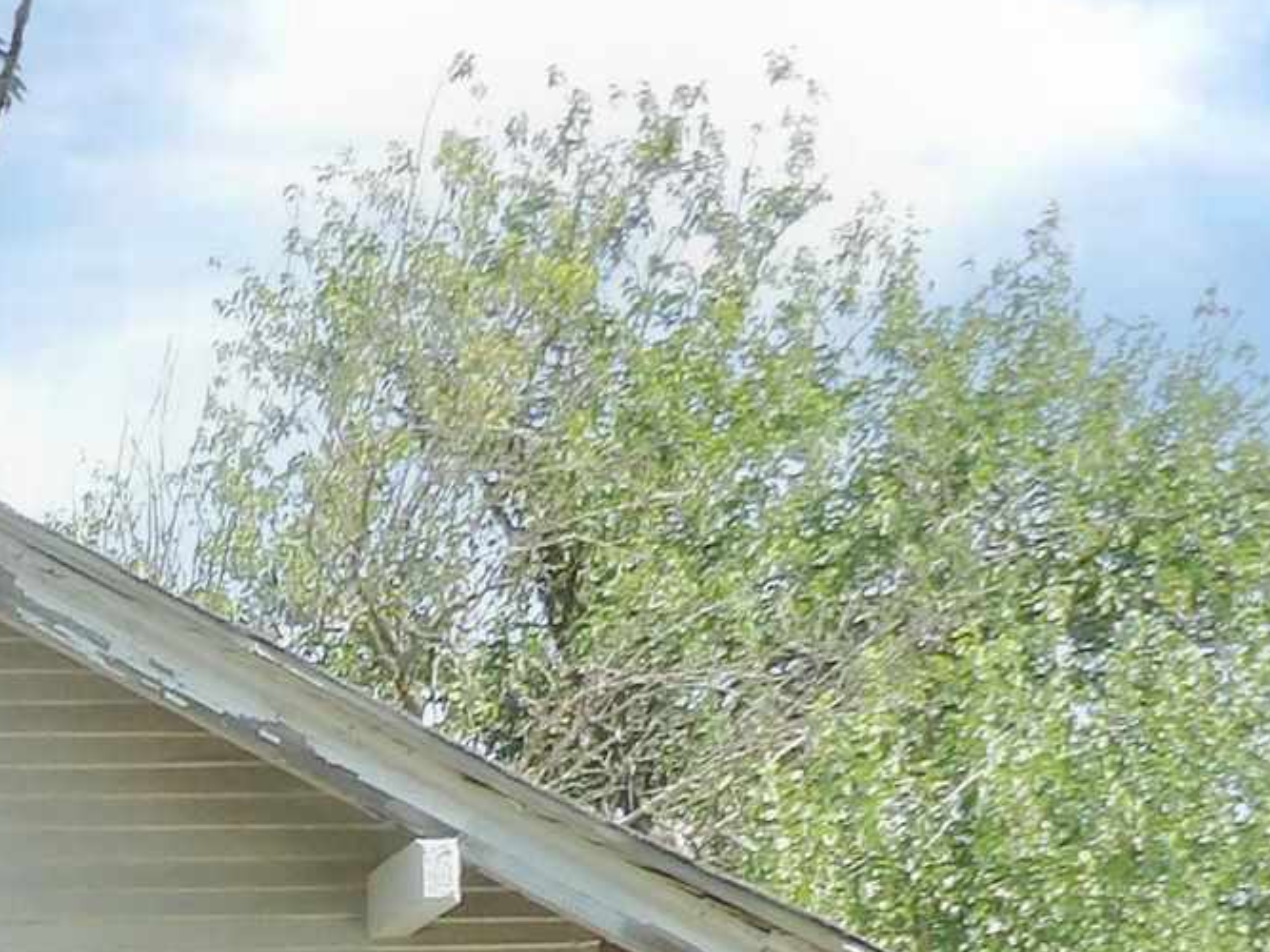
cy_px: 1963
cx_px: -415
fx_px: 5576
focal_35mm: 152
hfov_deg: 12.6
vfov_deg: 9.1
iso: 100
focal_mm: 5.9
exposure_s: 1/262
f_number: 3.6
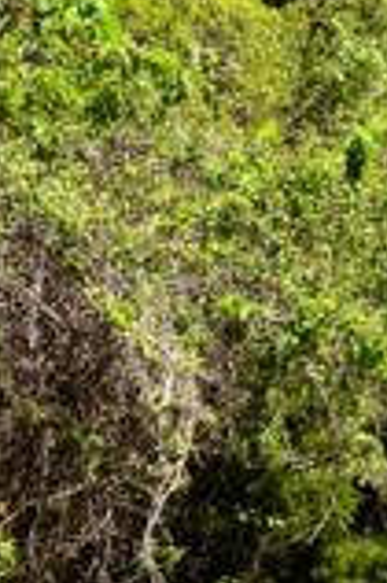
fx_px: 1761
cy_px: 42
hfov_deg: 10.5
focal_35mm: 109
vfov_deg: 18.4
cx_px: 988
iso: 200
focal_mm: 18
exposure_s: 1/80
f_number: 16
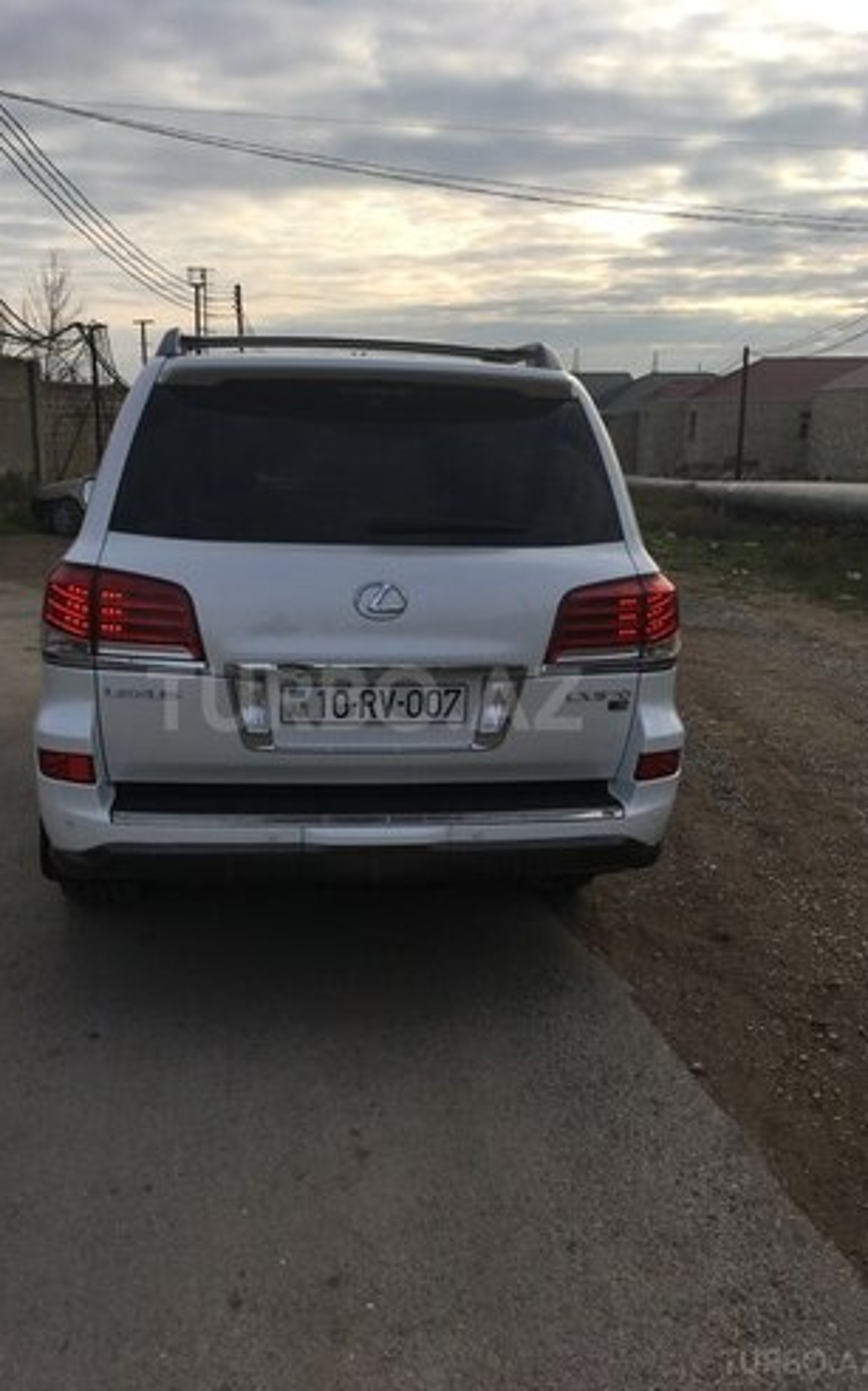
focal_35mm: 31
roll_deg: -1.1
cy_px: 698
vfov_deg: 61.3
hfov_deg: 40.4
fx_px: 1175
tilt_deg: -11.0
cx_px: 365
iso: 25
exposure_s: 1/1040
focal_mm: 4.15
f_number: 2.2
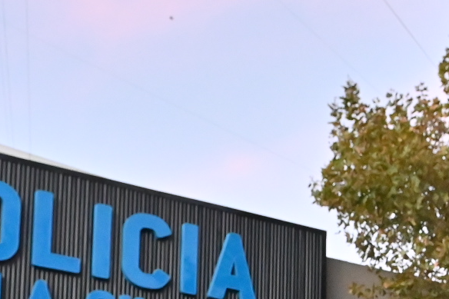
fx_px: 1135
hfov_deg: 21.7
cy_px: 461
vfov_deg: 14.0
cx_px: 427
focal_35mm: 91
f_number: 6.3
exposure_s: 1/125
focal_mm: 18
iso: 4000
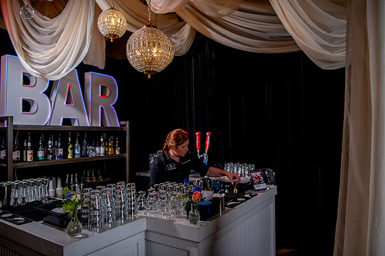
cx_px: 196
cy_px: 128
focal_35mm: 25
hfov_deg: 71.9
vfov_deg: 51.6
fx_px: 265
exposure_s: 1/320
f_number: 3.5
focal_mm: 24
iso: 640
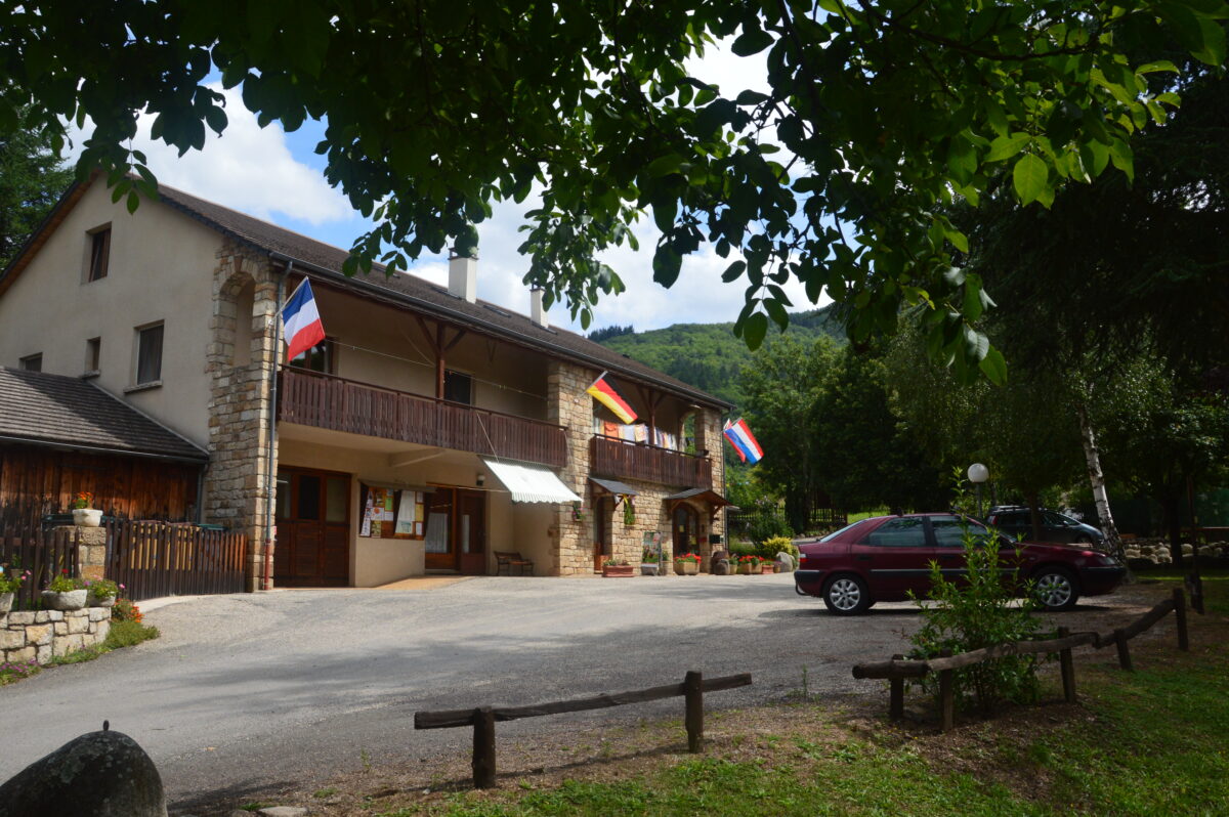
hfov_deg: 67.4
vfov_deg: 47.9
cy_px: 408
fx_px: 921
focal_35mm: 27
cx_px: 614
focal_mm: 18
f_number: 11
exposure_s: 1/400
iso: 400
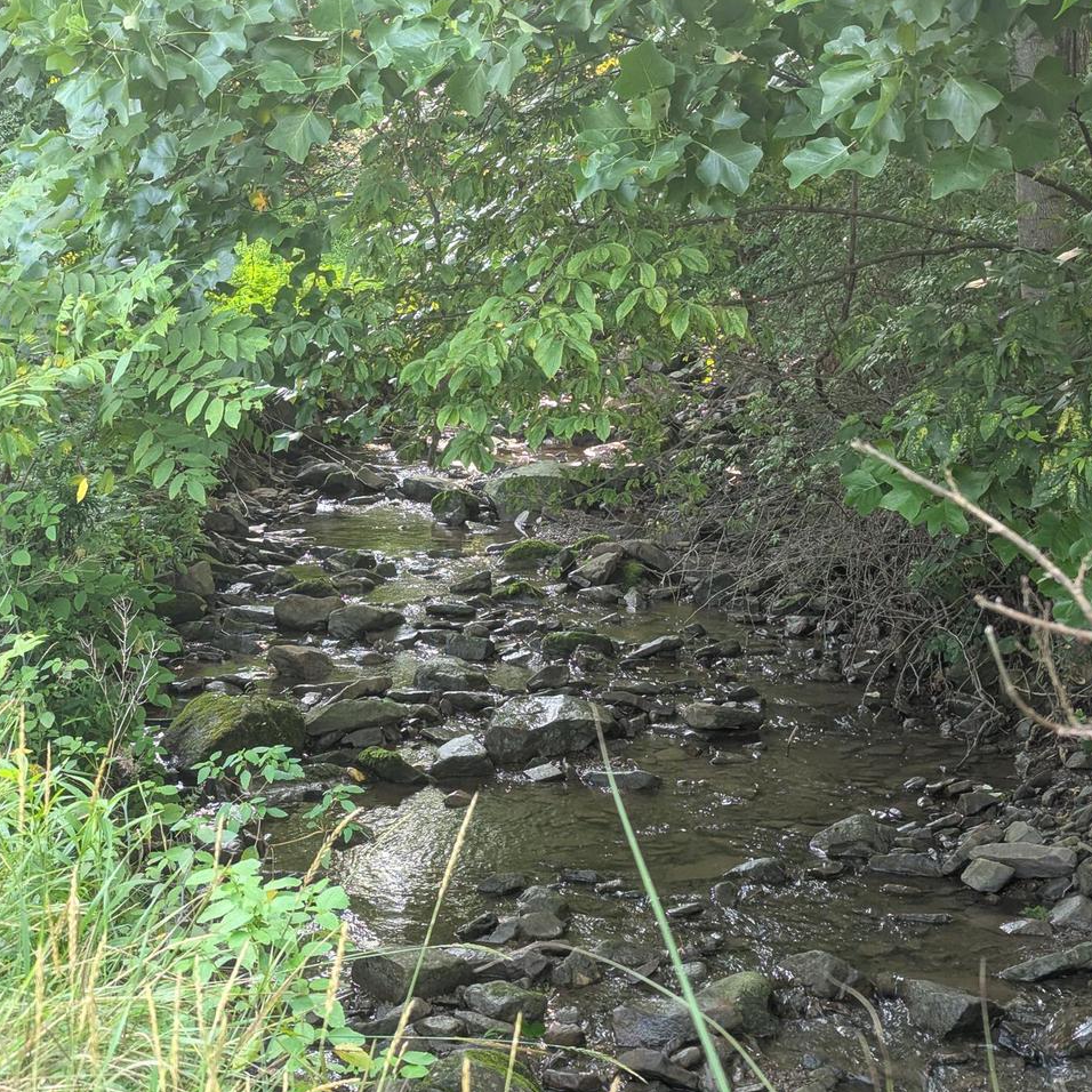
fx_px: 2284
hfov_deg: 26.8
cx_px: 450
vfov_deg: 26.9
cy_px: 500
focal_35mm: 64
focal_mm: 6.81
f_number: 1.85
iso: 63
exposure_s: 1/45.4
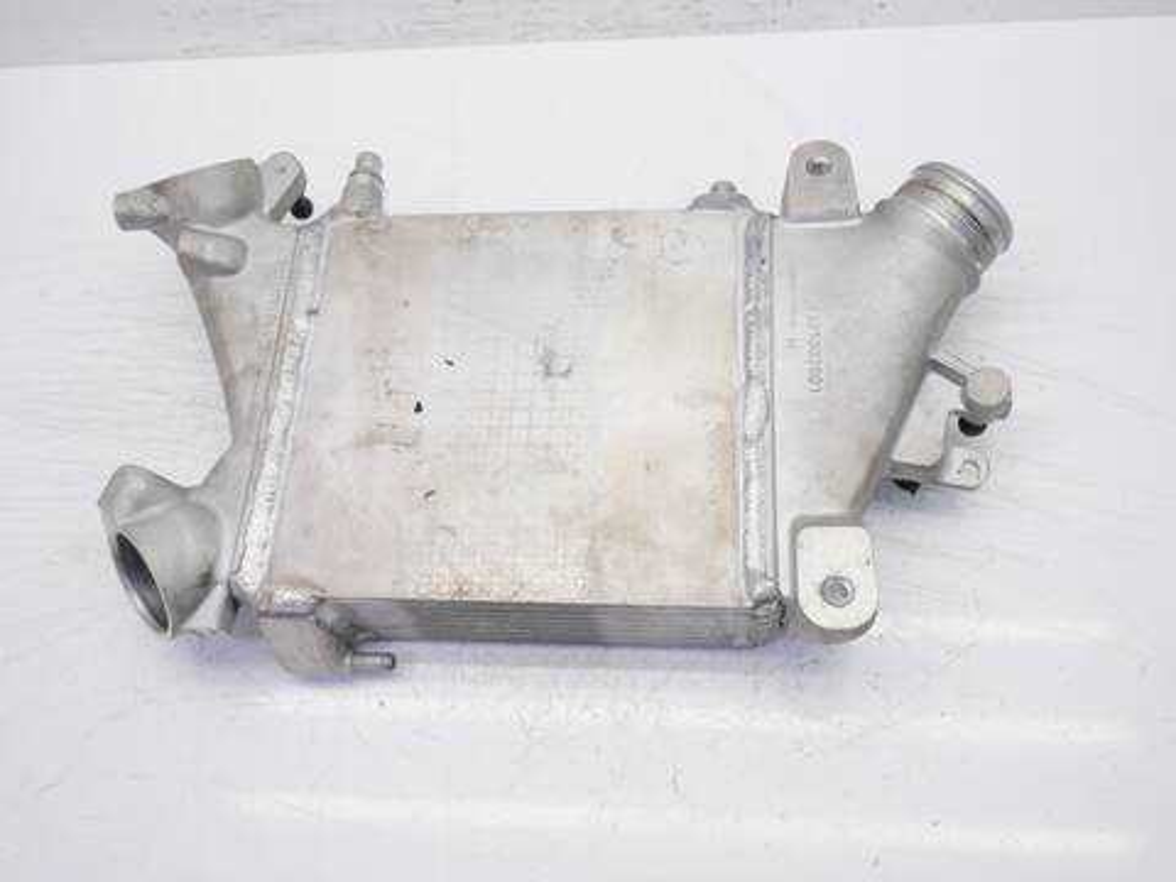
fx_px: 1087
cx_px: 588
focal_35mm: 32
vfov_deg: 44.2
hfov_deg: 56.8
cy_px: 441
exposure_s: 1/100
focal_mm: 16
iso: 200
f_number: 4
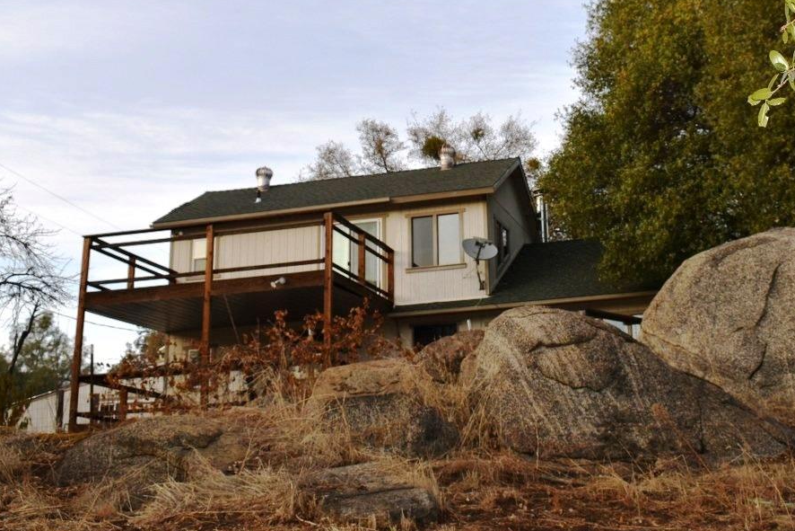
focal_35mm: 52
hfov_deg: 38.0
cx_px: 485
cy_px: 173
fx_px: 1148
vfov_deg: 25.8
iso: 180
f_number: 5.6
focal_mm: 24
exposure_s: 1/125
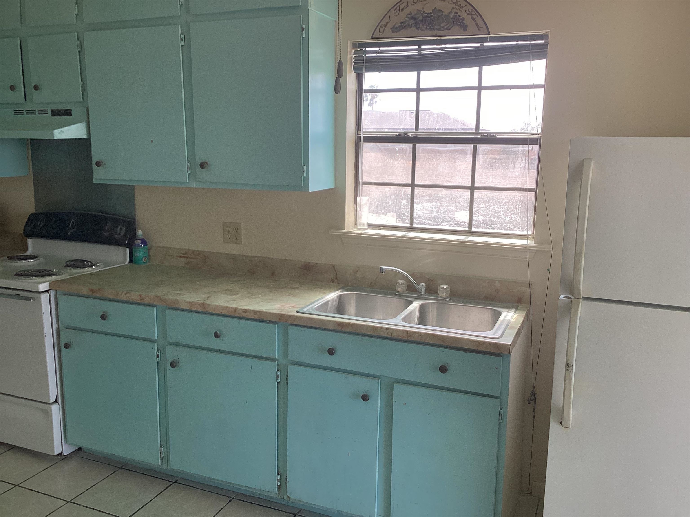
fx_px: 618
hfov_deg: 58.4
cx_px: 345
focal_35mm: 31
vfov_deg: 45.4
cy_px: 258
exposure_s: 1/120
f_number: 2.4
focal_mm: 3.3
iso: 50
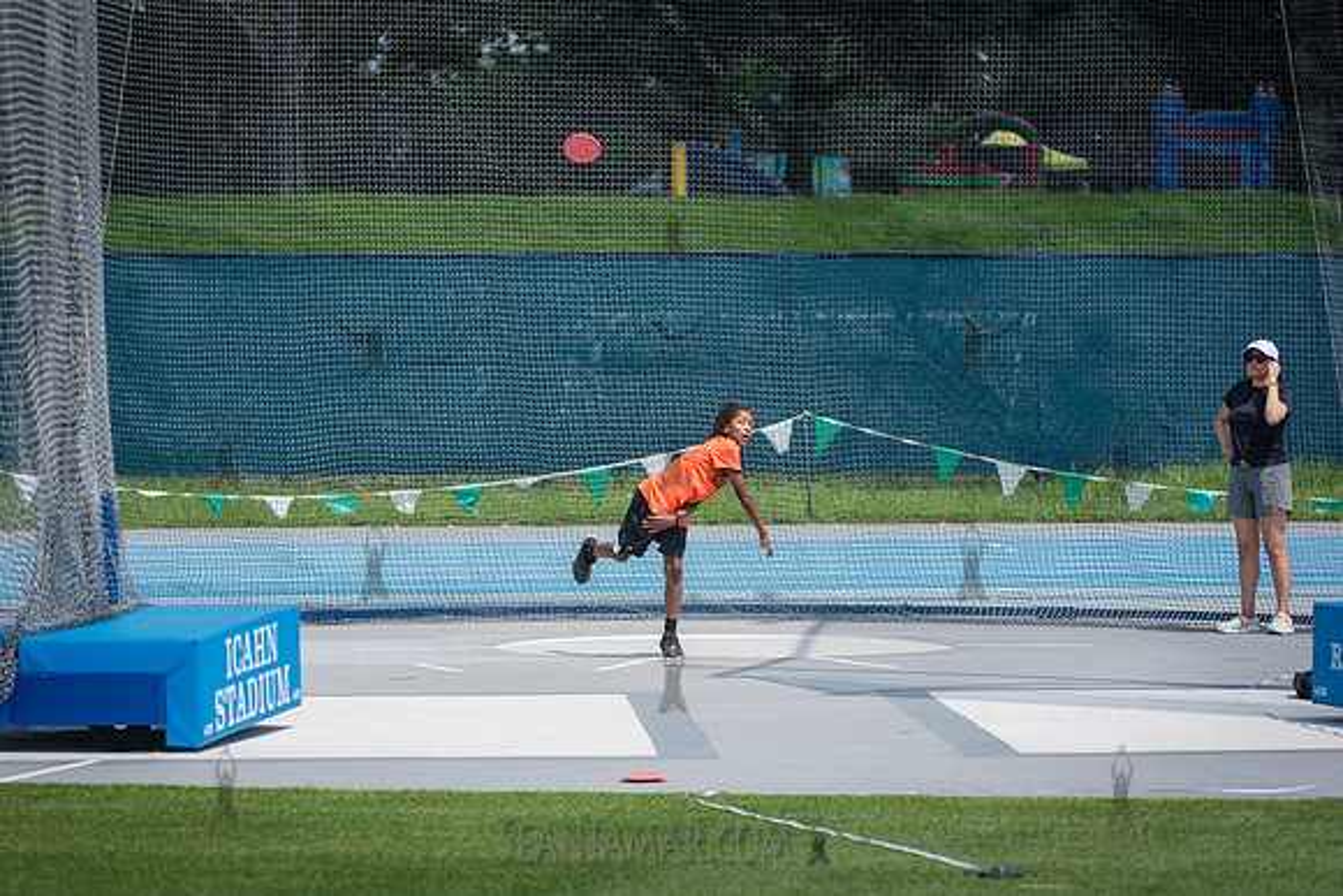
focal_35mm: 170
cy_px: 448
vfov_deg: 8.1
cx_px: 672
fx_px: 6343
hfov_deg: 12.1
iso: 400
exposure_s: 1/2500
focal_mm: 170
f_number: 4.5
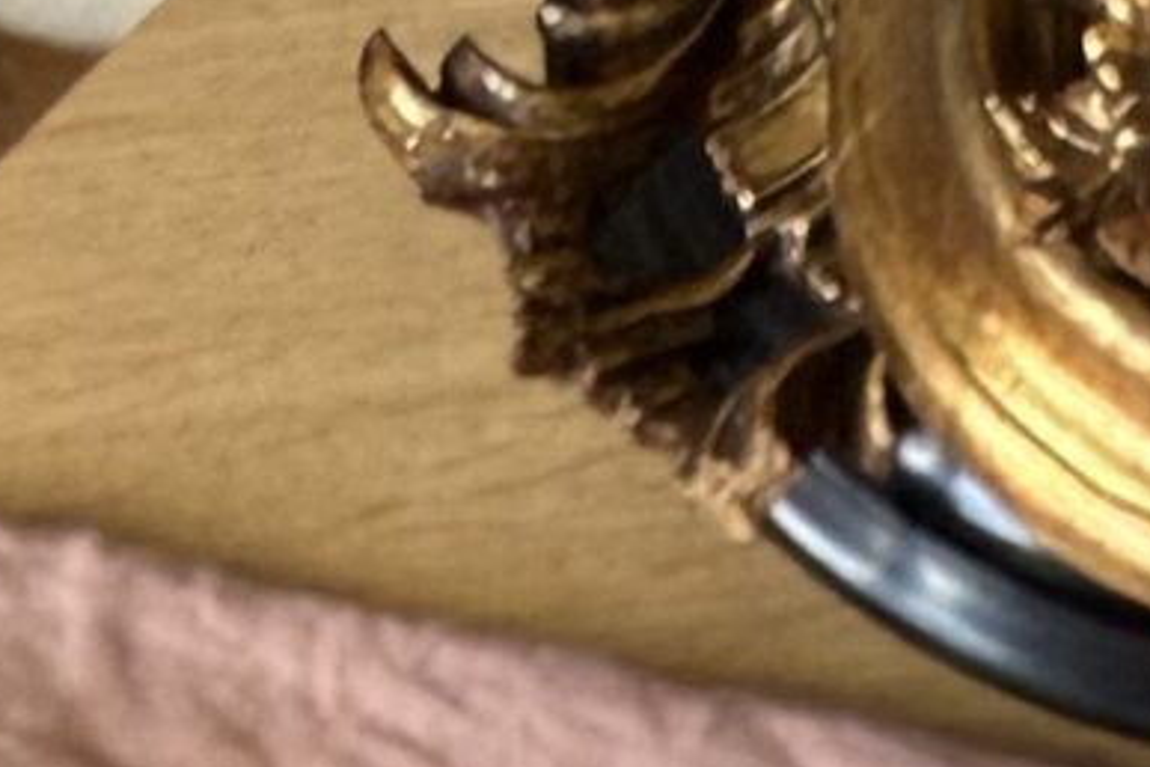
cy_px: 2687
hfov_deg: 11.6
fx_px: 5270
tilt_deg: -64.6
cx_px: 2000
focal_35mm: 165
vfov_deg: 7.0
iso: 125
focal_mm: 2.22
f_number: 2.2
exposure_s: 1/99
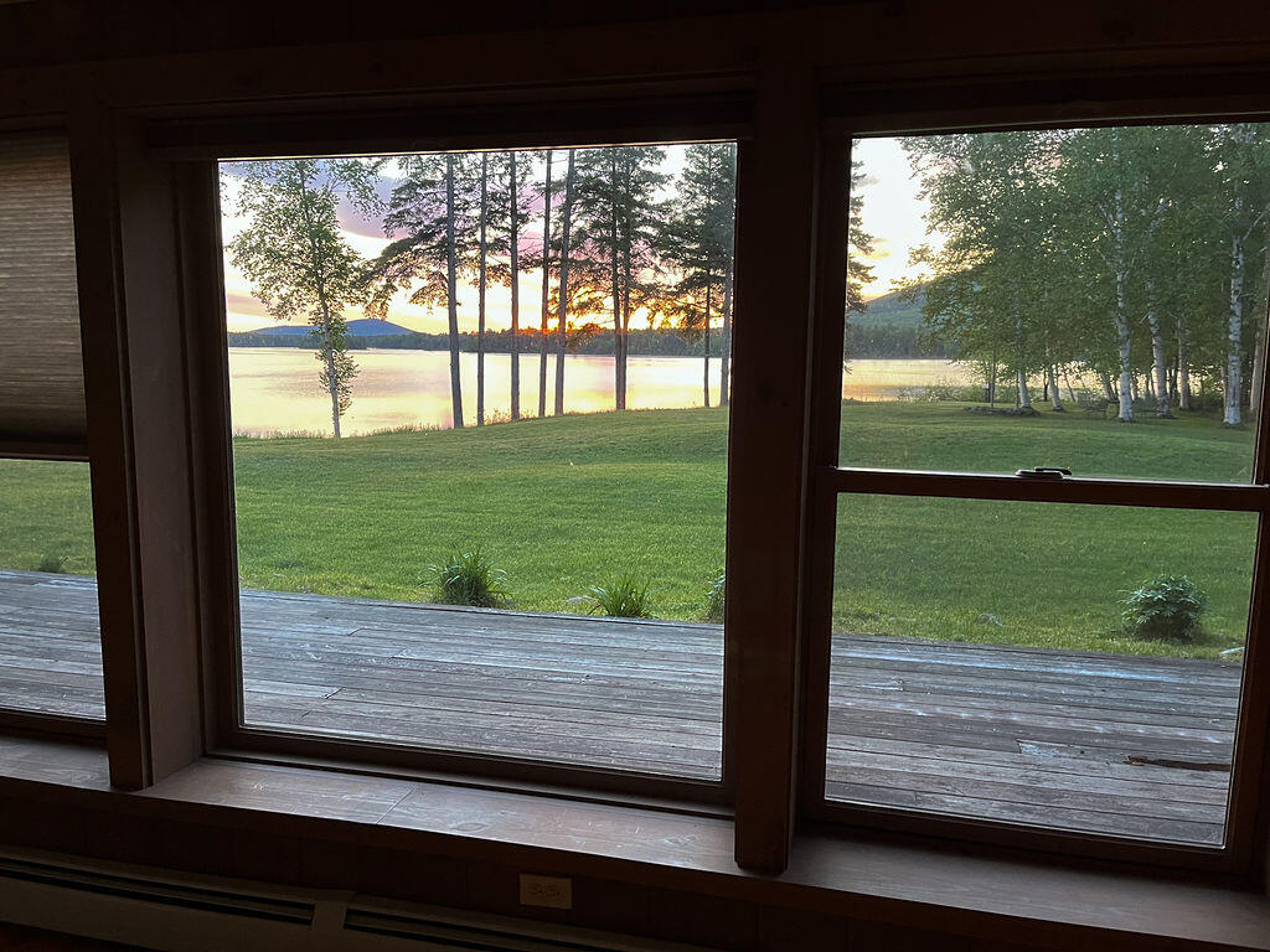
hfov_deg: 67.3
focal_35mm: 26
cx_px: 635
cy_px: 476
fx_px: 954
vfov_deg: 53.1
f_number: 1.6
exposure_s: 1/60
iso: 200
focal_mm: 5.1
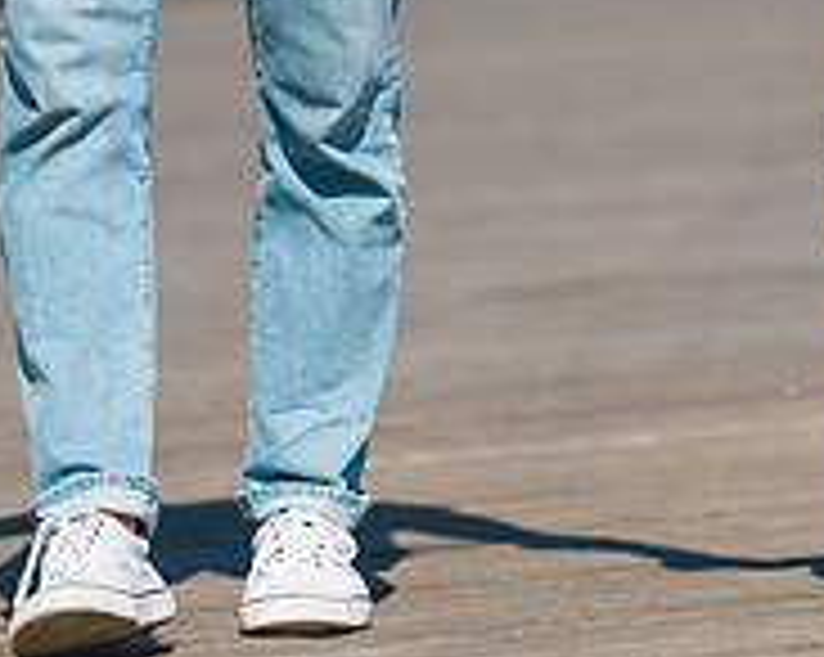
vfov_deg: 3.7
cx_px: 892
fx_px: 10159
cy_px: -99
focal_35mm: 417
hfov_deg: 4.6
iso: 200
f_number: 3.2
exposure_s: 1/6400
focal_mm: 140
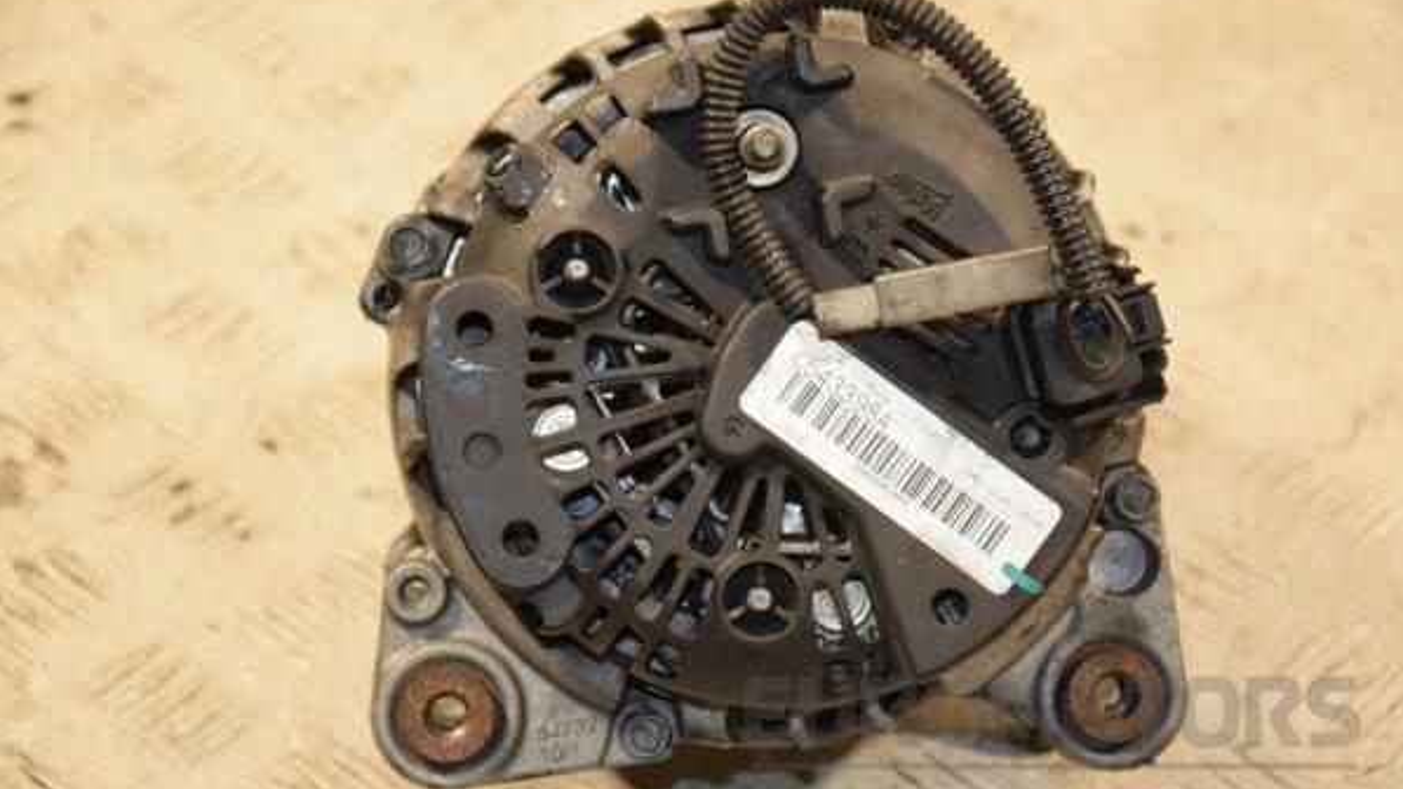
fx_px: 4410
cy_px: 399
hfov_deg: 18.1
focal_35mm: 119
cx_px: 700
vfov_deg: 10.2
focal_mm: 75
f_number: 5.3
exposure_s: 1/100
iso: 800
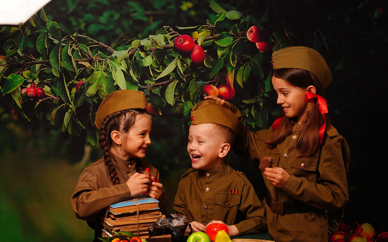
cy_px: 127
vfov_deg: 17.6
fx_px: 783
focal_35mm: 74
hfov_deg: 27.8
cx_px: 194
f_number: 4.5
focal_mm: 70
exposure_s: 1/125
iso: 640
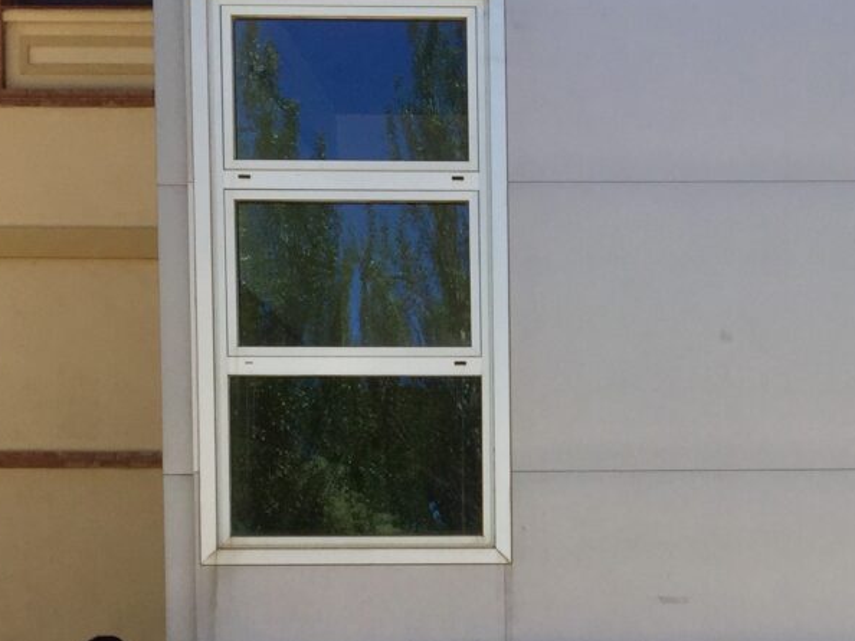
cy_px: 766
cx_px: 761
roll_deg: +0.0
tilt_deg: -3.2
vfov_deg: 18.6
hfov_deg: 25.2
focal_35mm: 75
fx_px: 1852
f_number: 2.2
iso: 32
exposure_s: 1/1068
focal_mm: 4.15
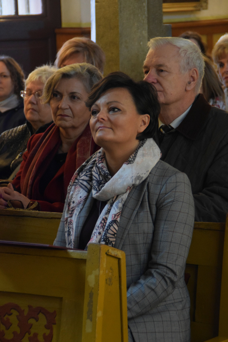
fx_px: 1496
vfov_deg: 13.0
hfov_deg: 8.7
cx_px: 114
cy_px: 171
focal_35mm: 158
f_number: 6
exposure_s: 1/40
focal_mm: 105
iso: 3200
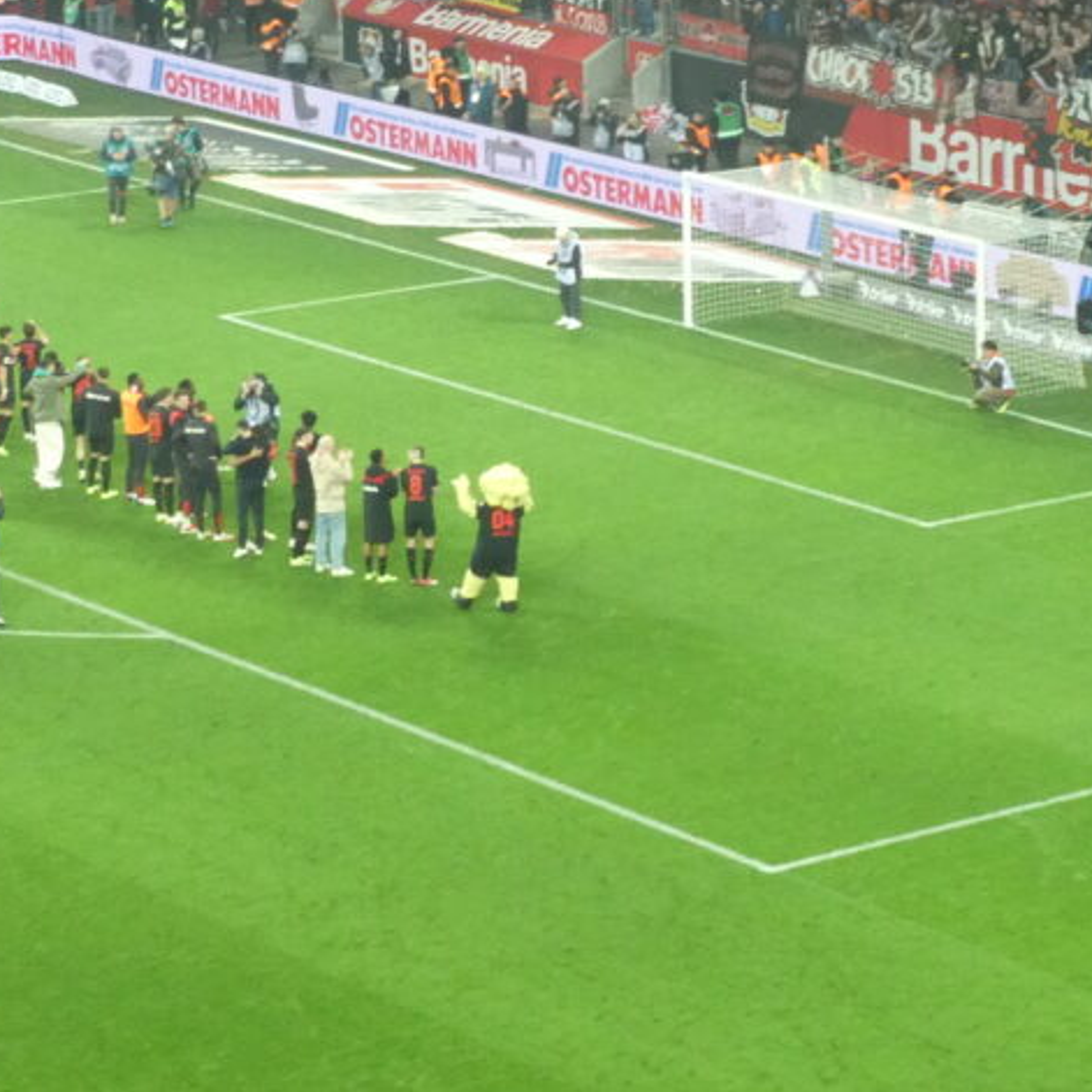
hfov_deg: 11.6
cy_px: 97
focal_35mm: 150
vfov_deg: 11.6
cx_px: 932
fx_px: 5354
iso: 400
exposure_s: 1/80
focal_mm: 9
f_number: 4.1
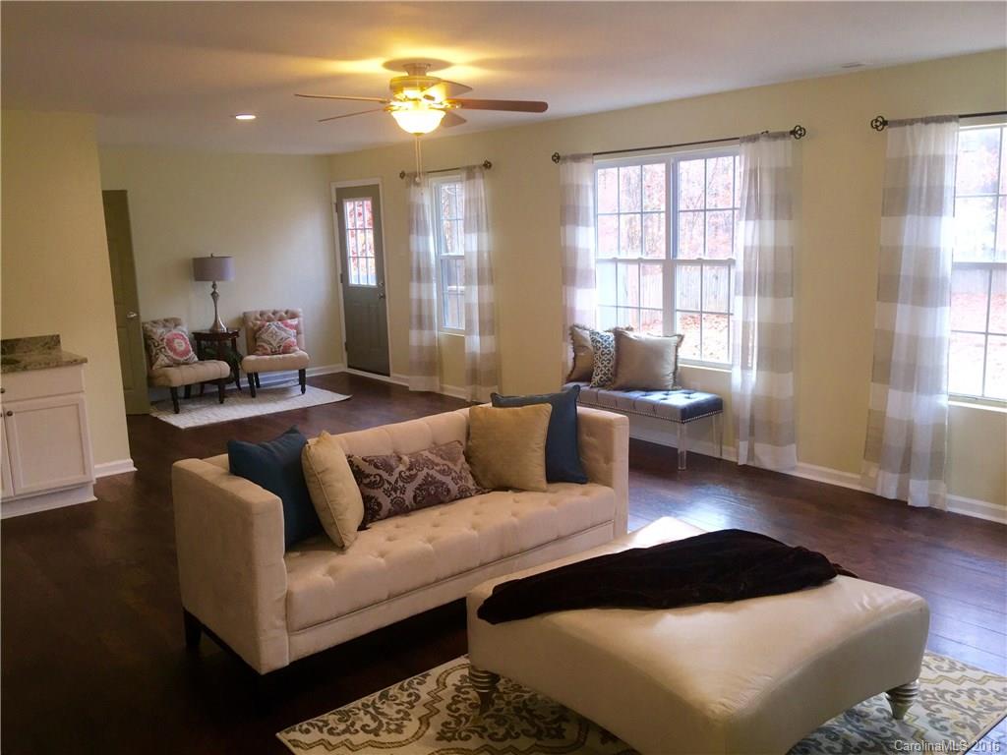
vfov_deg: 48.2
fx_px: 844
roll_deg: +2.6
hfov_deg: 61.7
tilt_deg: -9.3
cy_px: 378
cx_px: 504
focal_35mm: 29
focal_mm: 4.15
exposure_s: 1/30
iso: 32
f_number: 2.2
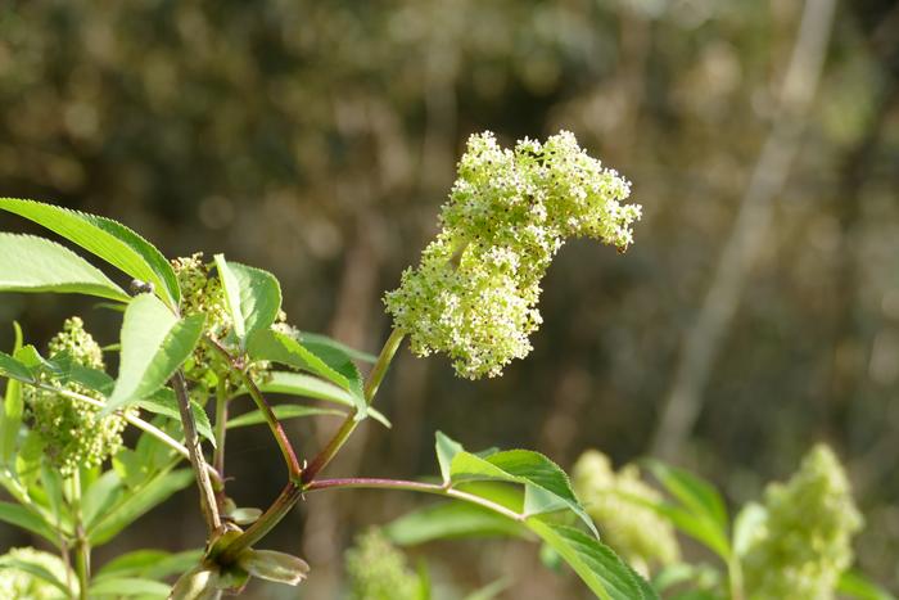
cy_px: 300
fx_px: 2747
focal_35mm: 110
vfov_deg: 12.5
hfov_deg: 18.6
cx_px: 450
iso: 125
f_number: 3.9
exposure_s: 1/200
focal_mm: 39.97
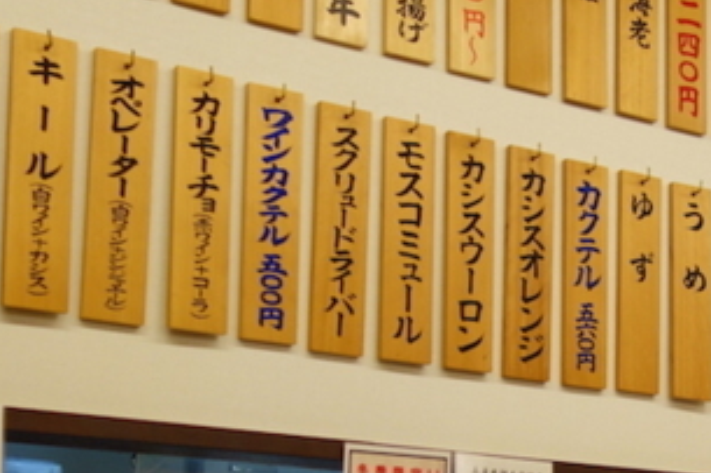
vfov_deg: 14.4
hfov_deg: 21.0
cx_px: 697
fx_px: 1855
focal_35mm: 94
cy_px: 440
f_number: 1.8
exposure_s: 1/50
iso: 125
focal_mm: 10.4
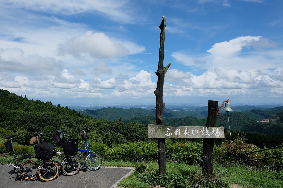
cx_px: 142
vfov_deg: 47.9
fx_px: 212
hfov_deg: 67.4
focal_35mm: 27
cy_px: 94
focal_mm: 18
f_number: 8
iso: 800
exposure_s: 1/2000
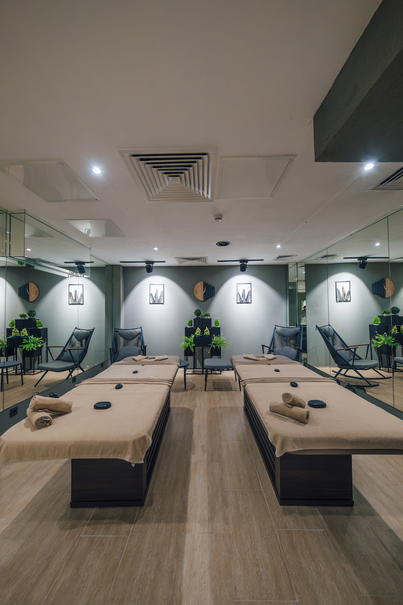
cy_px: 302
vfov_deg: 112.6
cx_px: 202
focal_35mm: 12
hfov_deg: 90.0
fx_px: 201
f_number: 2.8
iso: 1250
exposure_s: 1/200
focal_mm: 8
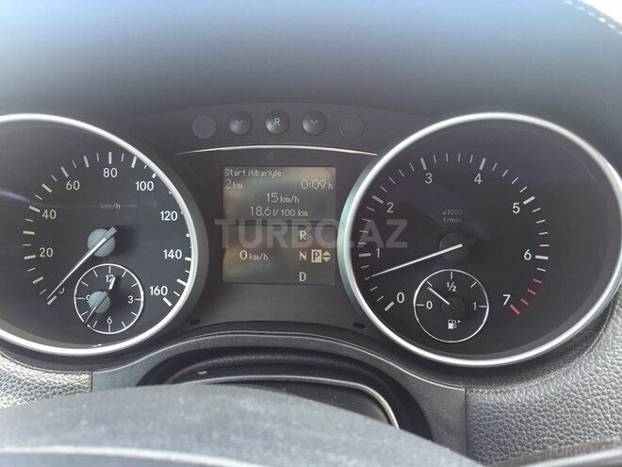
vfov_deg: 48.2
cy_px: 234
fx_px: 521
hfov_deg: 61.7
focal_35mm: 29
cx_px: 311
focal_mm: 4.15
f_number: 2.2
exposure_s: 1/33
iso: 40
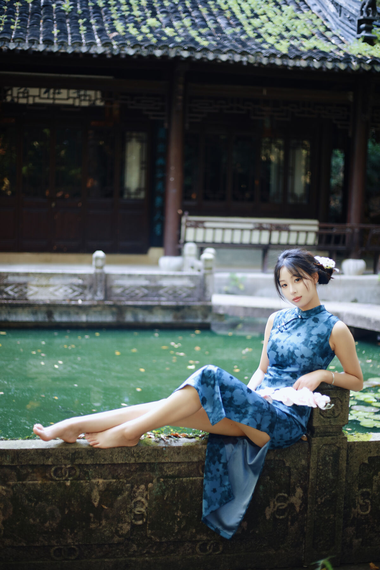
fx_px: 776
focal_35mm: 49
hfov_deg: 27.5
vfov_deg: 40.3
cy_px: 285
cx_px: 190
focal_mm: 50
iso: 500
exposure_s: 1/125
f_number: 1.8
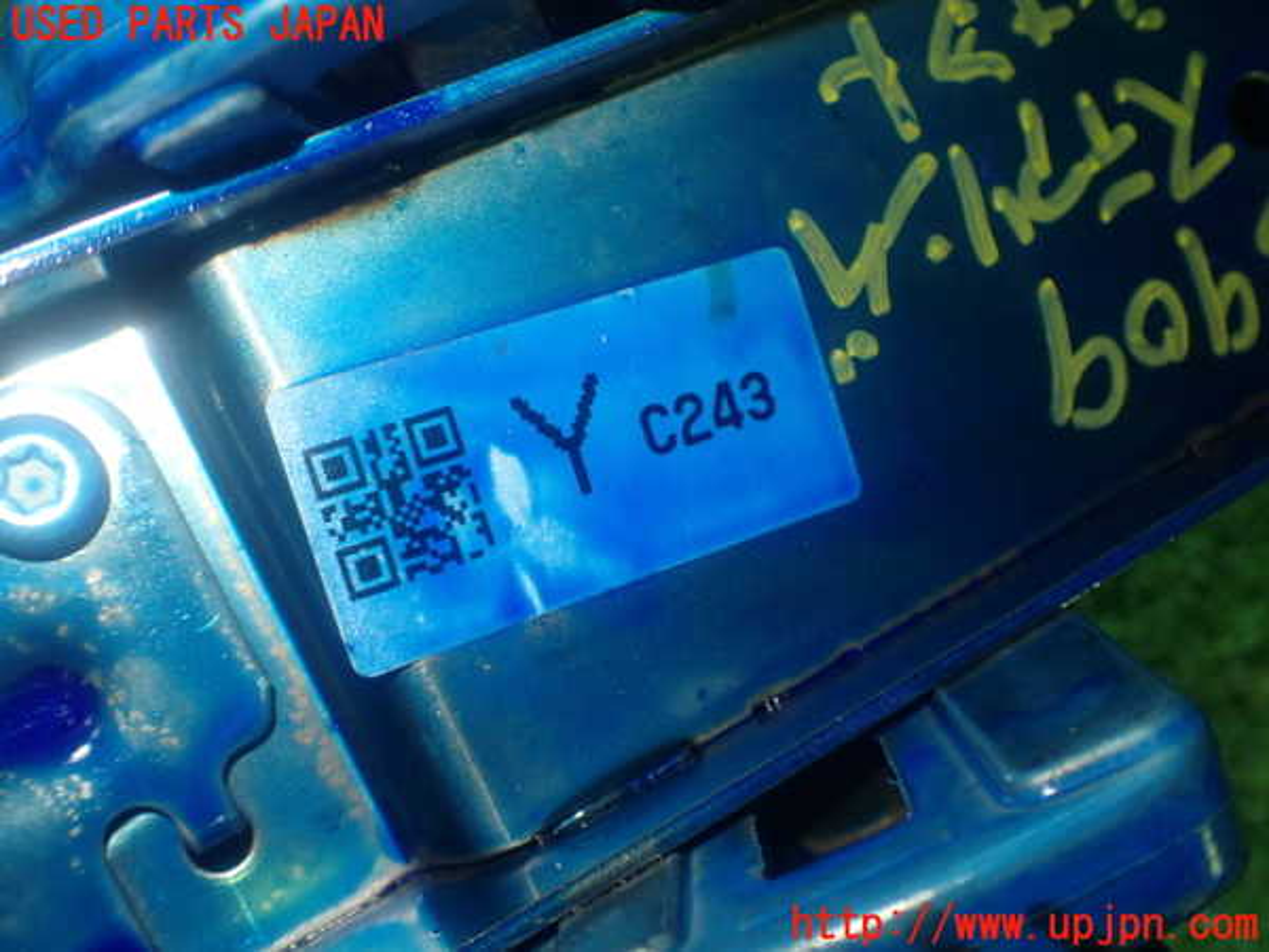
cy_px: 476
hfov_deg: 49.0
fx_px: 1393
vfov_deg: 37.7
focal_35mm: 38
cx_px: 634
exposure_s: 1/40
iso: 200
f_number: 2.7
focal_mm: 6.83
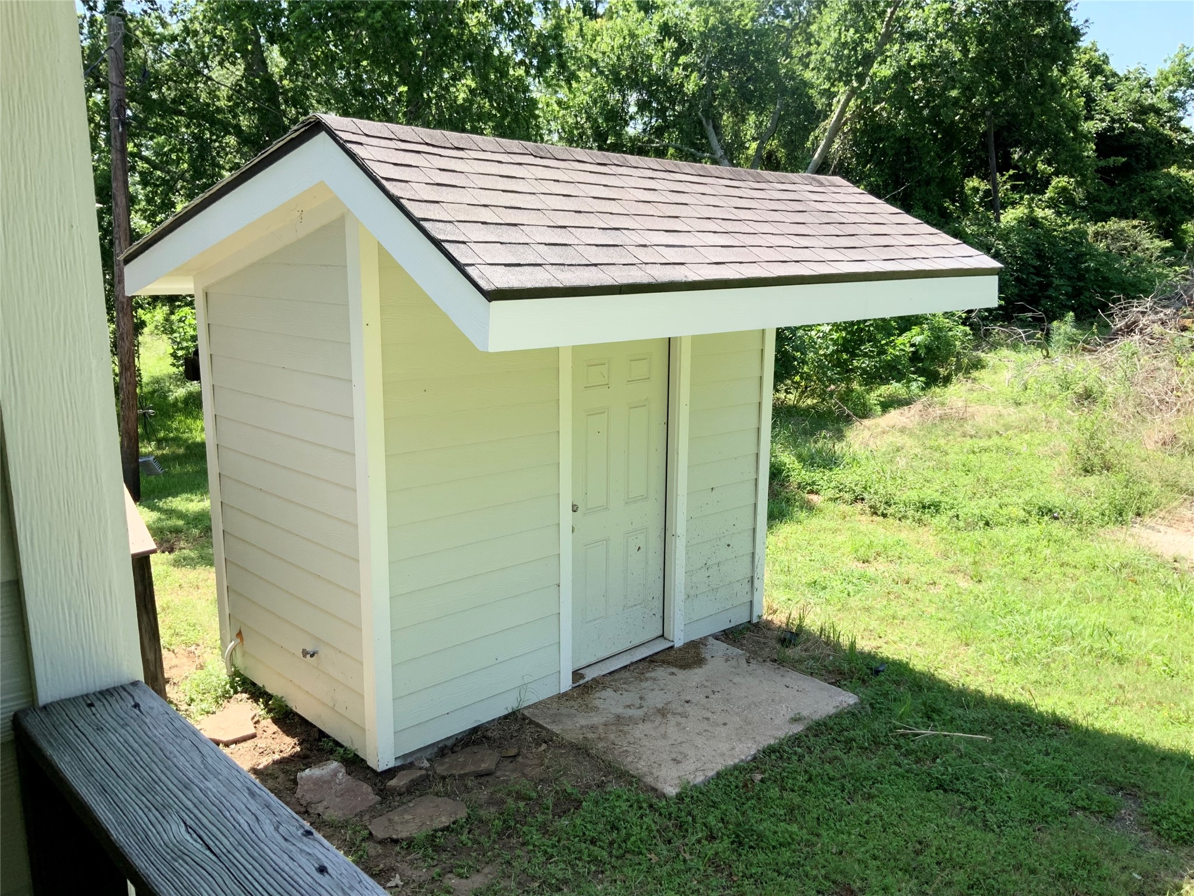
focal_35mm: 29
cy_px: 448
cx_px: 597
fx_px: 1000
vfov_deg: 48.2
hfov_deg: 61.7
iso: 16
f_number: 1.8
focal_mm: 3
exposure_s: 1/650
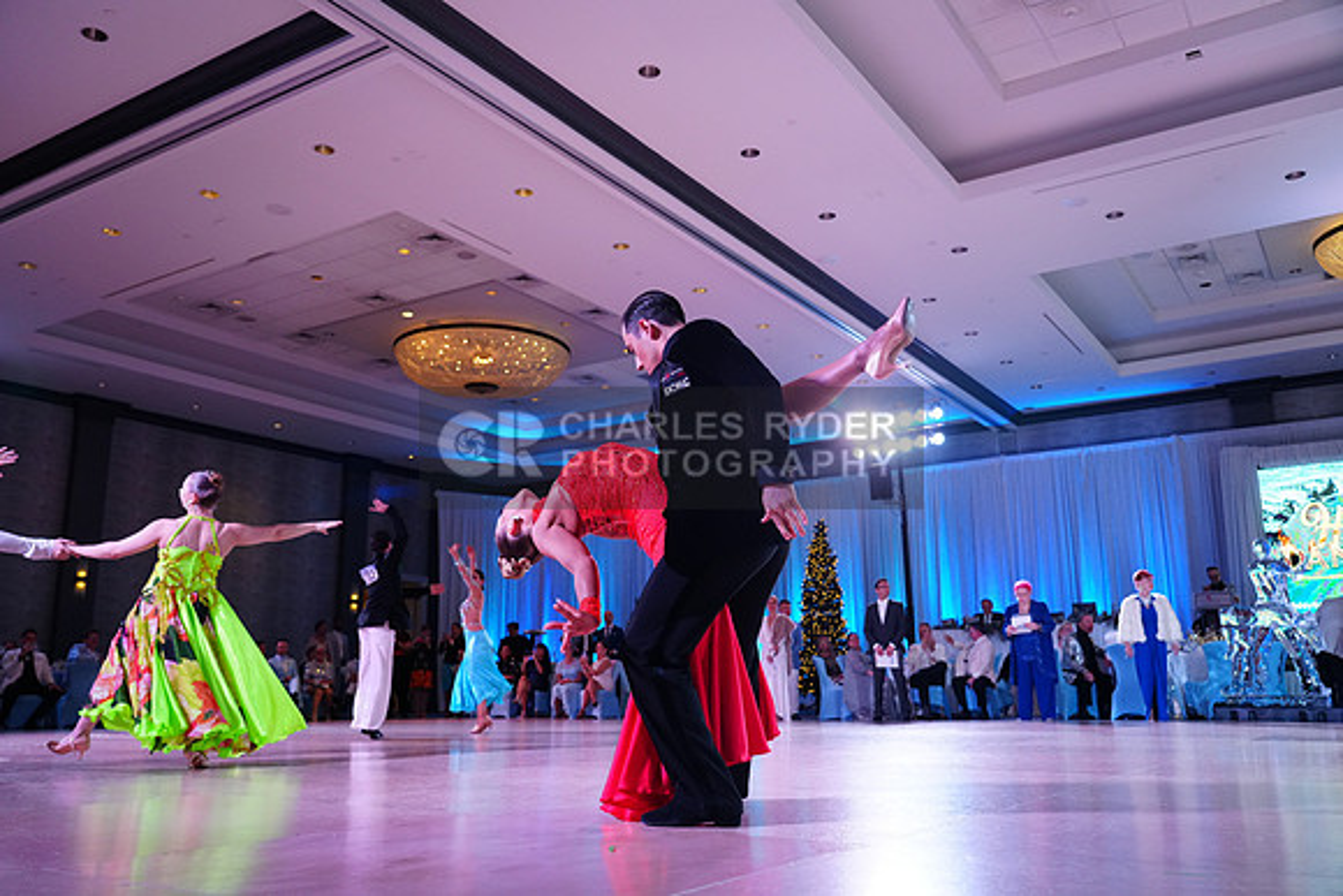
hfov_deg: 63.6
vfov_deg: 45.0
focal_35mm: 29
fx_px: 1082
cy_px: 448
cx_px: 672
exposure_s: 1/400
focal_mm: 29
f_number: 4
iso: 2500
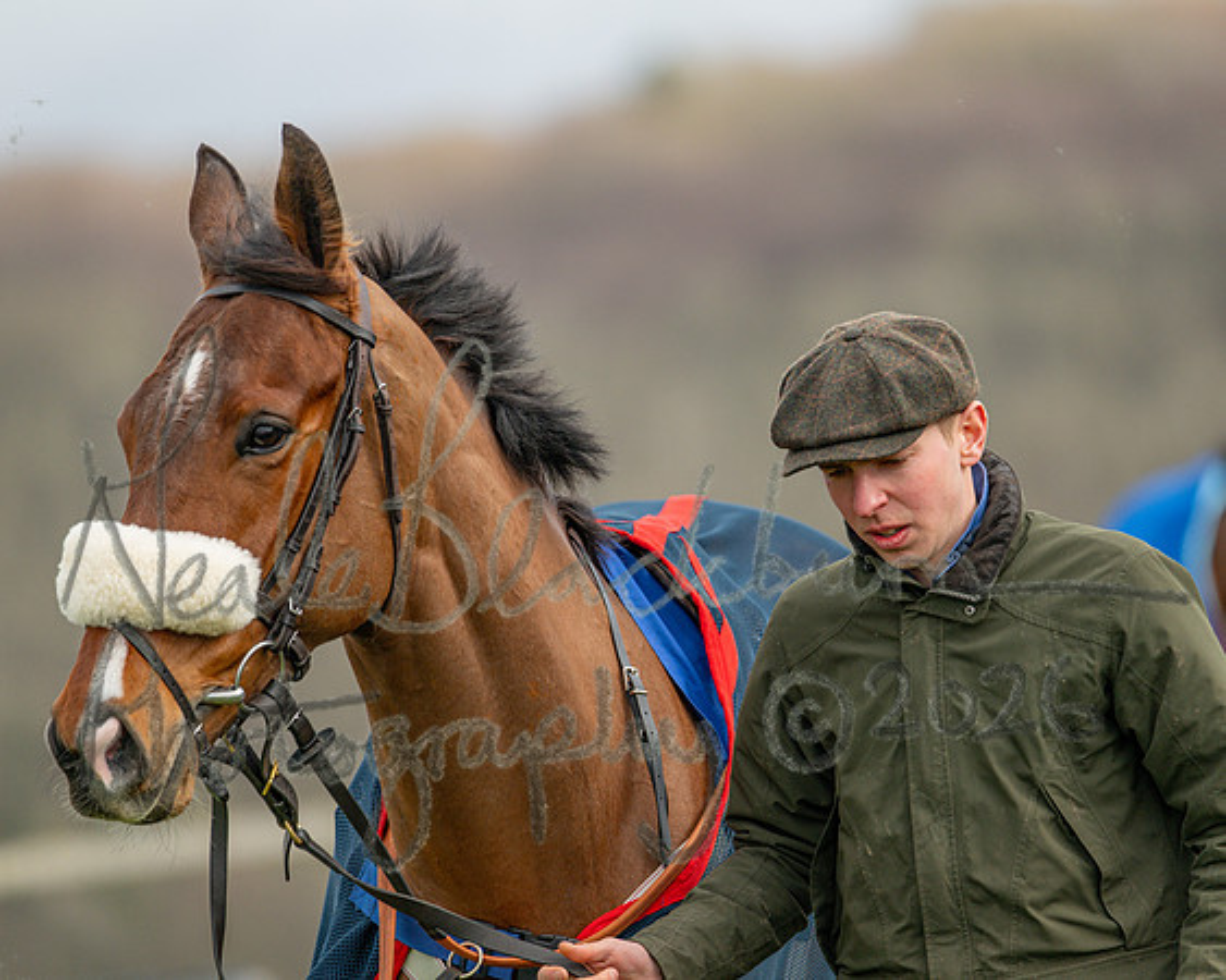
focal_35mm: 450
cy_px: 490
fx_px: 16340
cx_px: 680
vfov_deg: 3.4
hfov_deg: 4.3
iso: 200
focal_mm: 400
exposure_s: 1/1000
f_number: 4.5
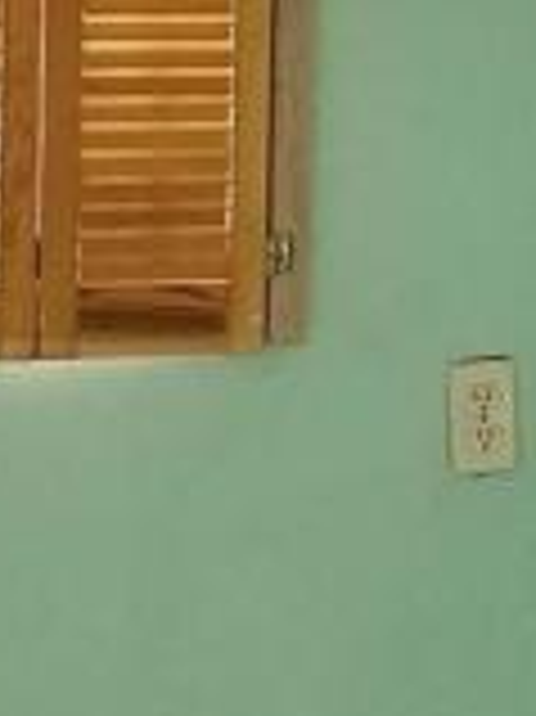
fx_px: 4052
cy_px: 387
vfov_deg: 10.1
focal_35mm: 196
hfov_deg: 7.5
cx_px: 667
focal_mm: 4.25
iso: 100
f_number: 1.7
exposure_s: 1/60
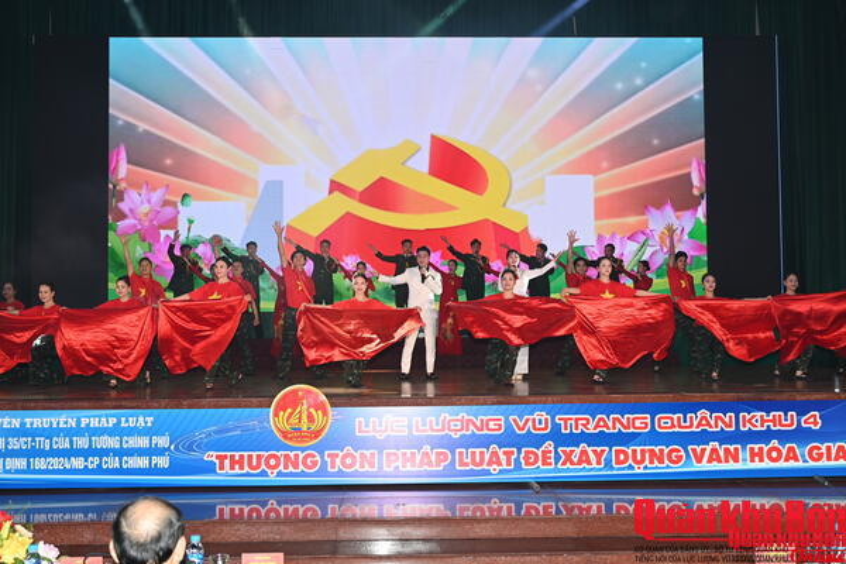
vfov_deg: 33.4
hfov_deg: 48.5
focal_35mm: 40
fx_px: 940
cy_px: 282
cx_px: 423
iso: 200
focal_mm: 40
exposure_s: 1/80
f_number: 4.5
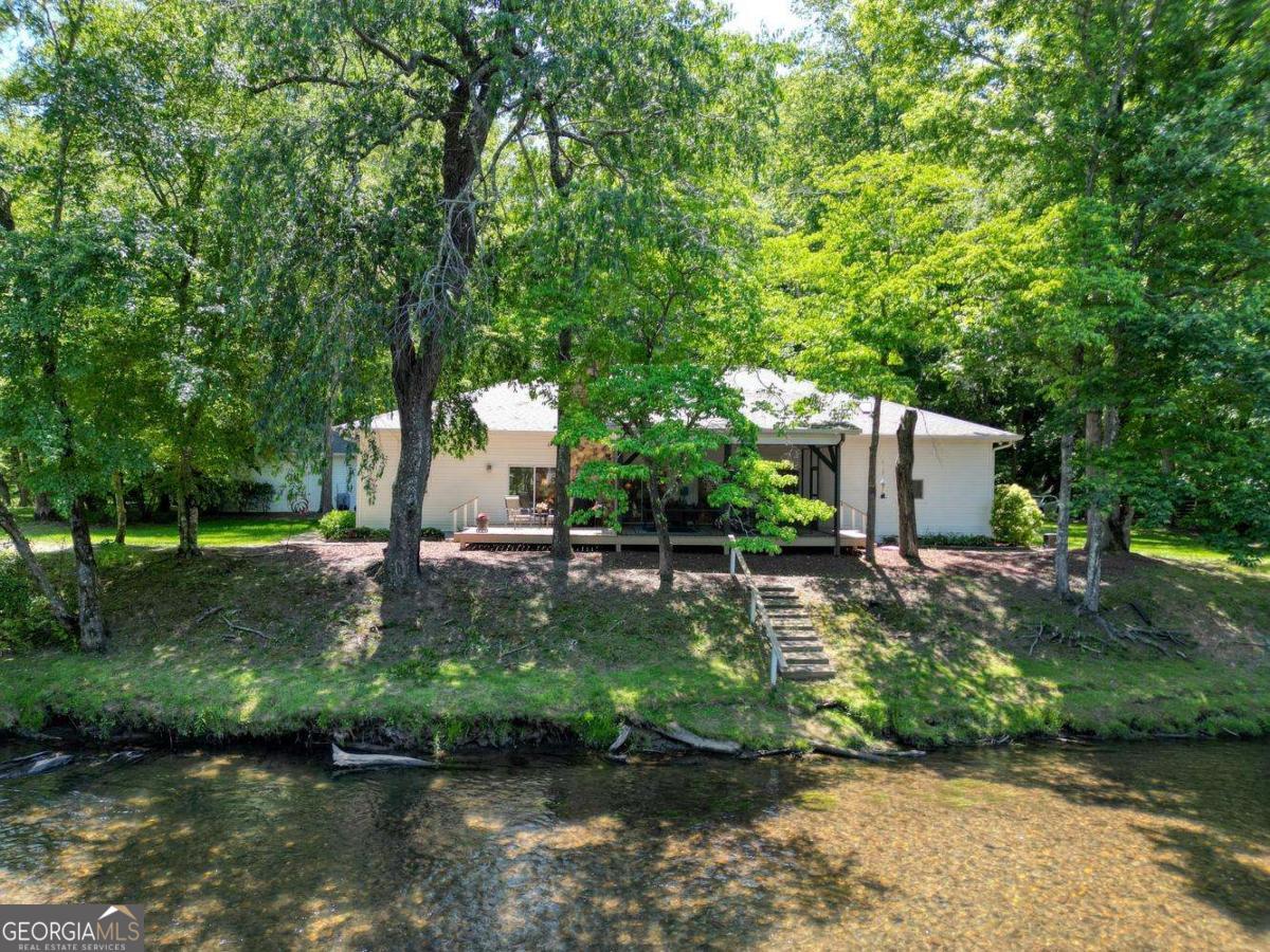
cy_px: 476
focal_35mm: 24
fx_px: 881
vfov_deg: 56.8
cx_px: 635
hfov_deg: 71.6
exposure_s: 1/500
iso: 100
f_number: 1.7
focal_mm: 6.72
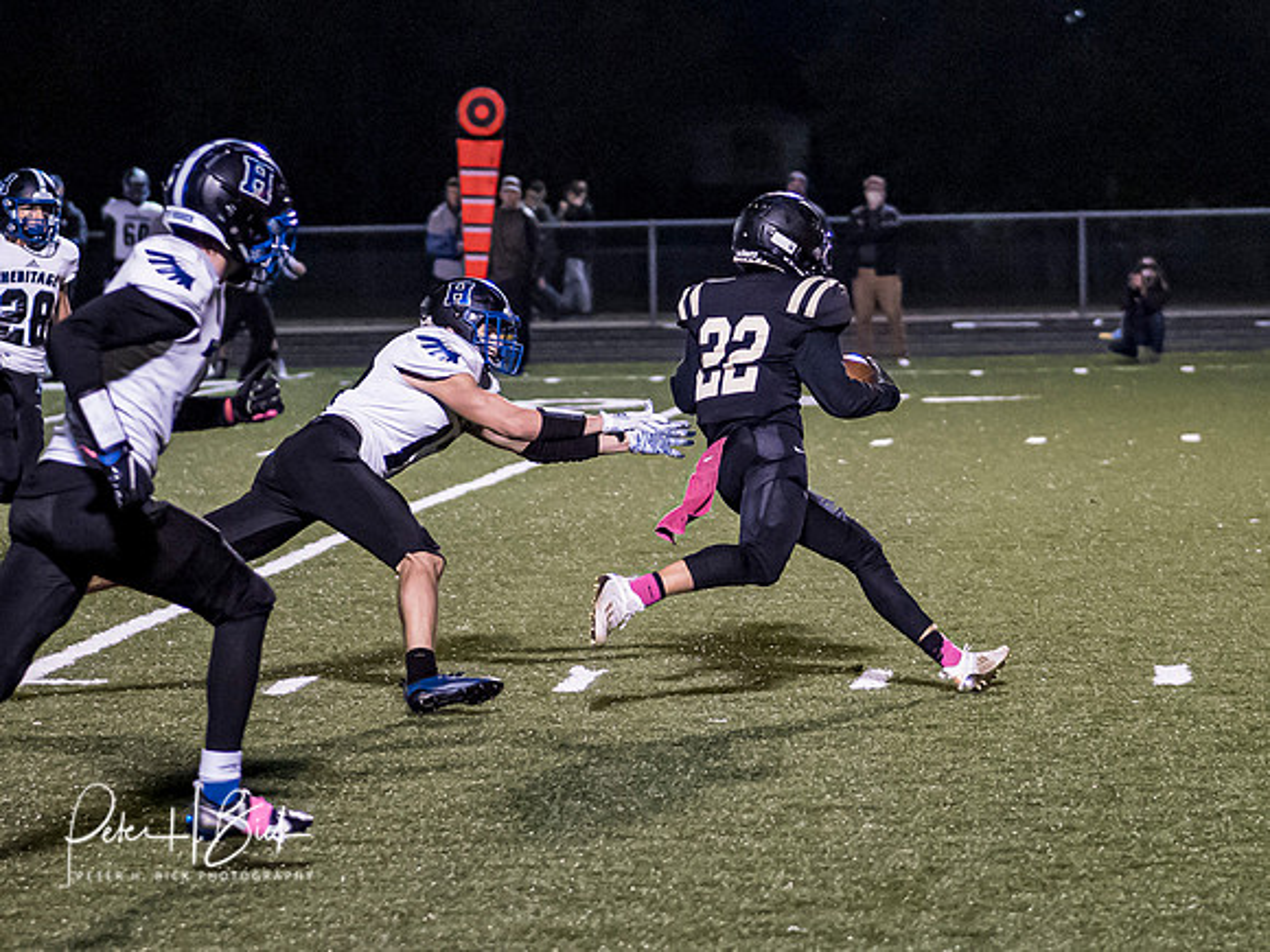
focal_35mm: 161
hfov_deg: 12.3
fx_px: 5896
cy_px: 411
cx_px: 846
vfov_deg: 9.2
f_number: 1.2
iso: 3200
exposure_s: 1/1250
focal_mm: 45
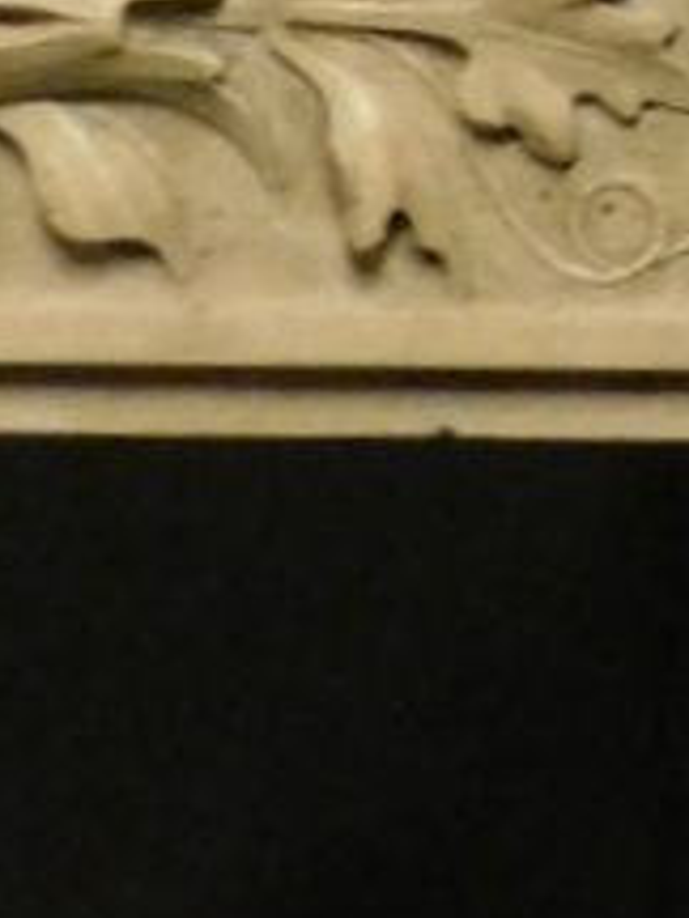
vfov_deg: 11.6
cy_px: -1509
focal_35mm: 128
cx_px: 1212
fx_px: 3397
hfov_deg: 10.9
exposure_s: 1/8
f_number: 3
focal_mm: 4
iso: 560
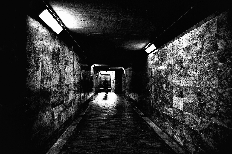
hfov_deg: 73.8
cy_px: 77
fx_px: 155
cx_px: 116
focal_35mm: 24
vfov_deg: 53.1
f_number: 4
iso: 400
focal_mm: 24
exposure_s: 1/50
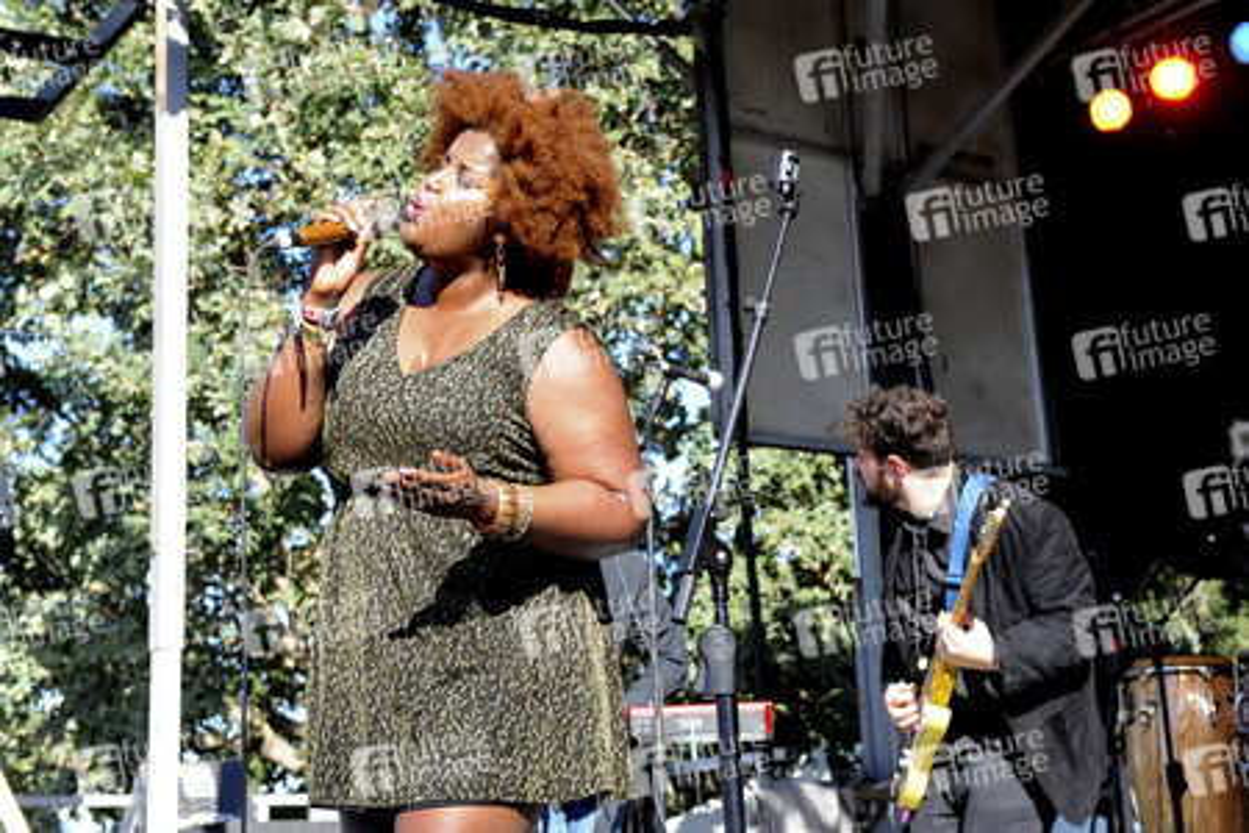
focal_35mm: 48
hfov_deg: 41.1
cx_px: 624
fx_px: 1665
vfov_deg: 28.1
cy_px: 416
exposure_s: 1/640
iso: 800
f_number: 4.5
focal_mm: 48
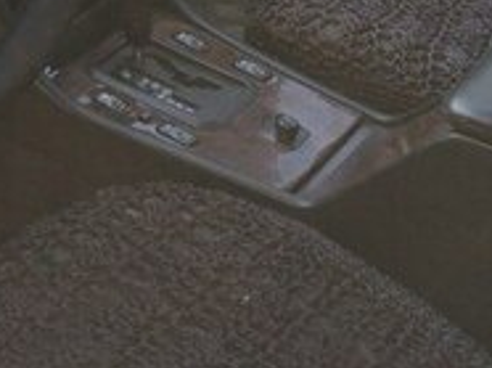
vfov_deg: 13.8
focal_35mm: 103
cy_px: -118
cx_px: -32
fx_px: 1462
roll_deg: -2.1
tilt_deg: -25.9
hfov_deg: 18.5
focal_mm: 4.15
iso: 32
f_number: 2.2
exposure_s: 1/50
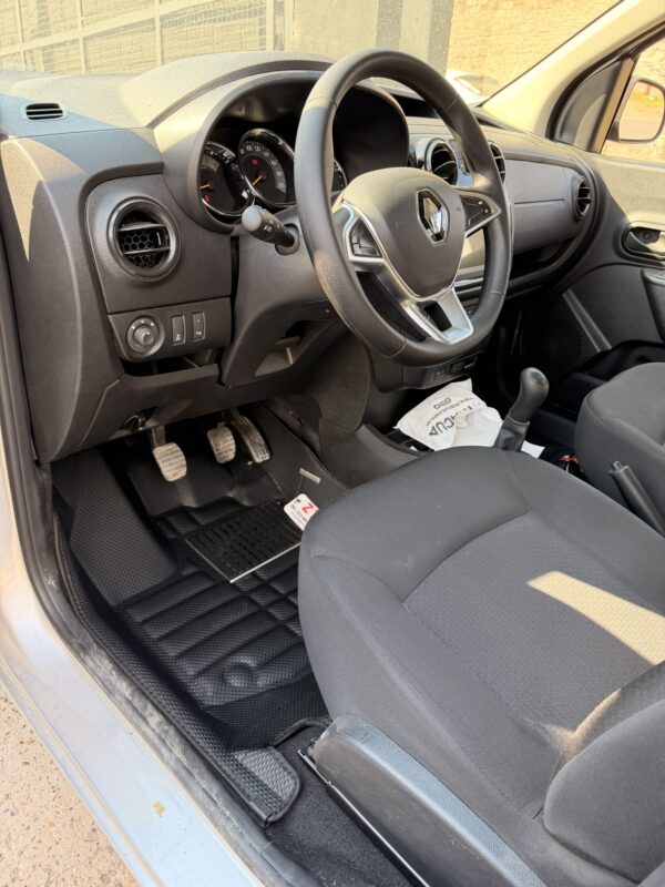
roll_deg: -3.5
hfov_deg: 56.8
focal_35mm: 24
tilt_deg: -25.7
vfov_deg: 71.6
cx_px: 332
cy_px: 444
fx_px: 615
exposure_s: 1/200
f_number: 1.78
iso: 125
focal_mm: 6.76
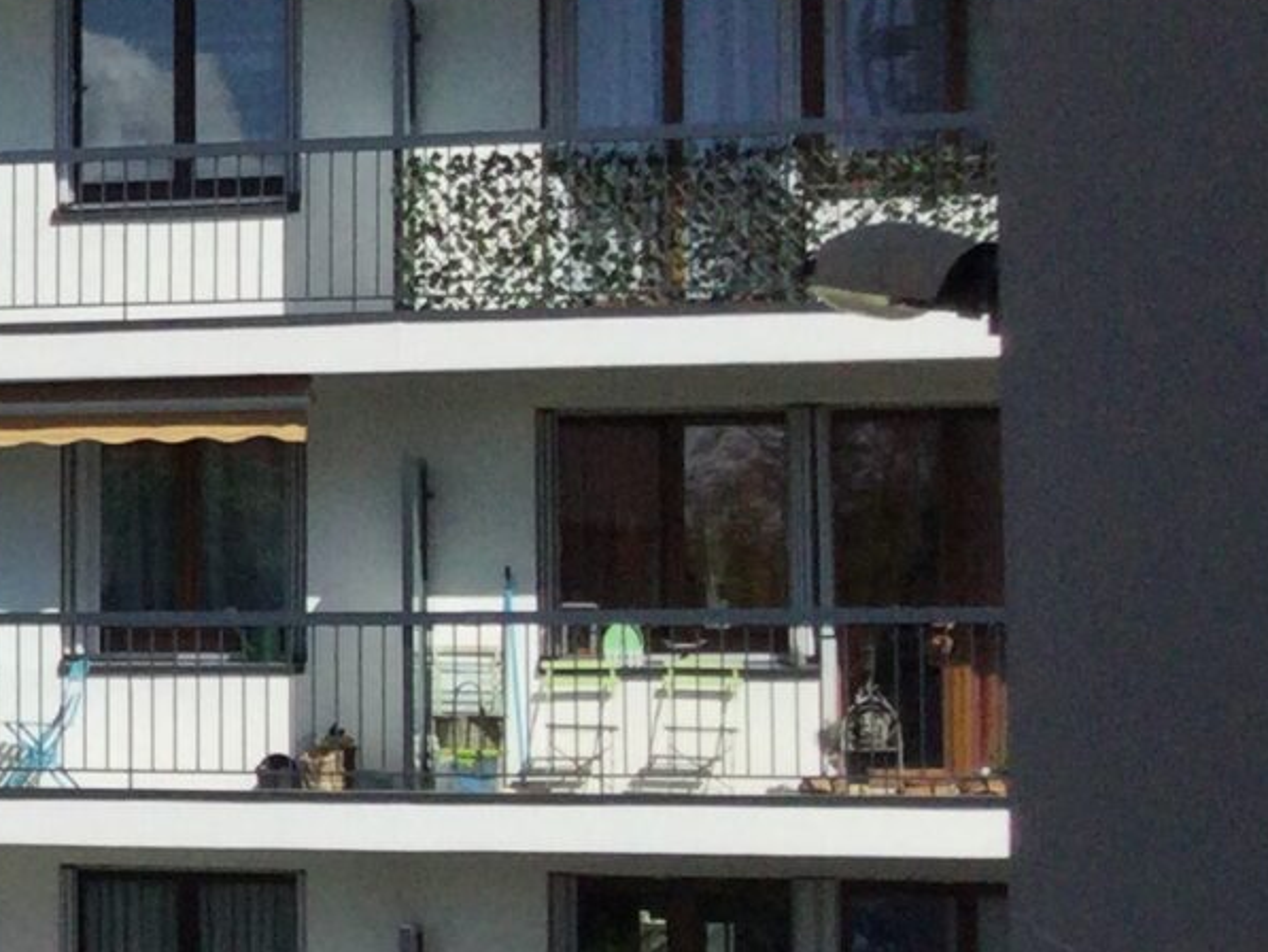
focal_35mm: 133
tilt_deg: +1.8
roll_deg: -0.2
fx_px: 4873
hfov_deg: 12.9
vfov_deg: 11.2
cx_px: -1289
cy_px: 512
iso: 25
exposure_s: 1/3268
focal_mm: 3.3
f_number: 2.4
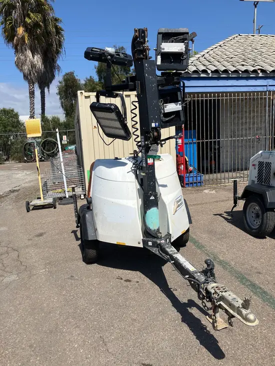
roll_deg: +1.9
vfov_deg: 63.4
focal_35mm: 28
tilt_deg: -8.2
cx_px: 138
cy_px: 183
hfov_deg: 49.8
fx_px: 297
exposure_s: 1/3040
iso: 32
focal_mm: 3.99
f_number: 1.8
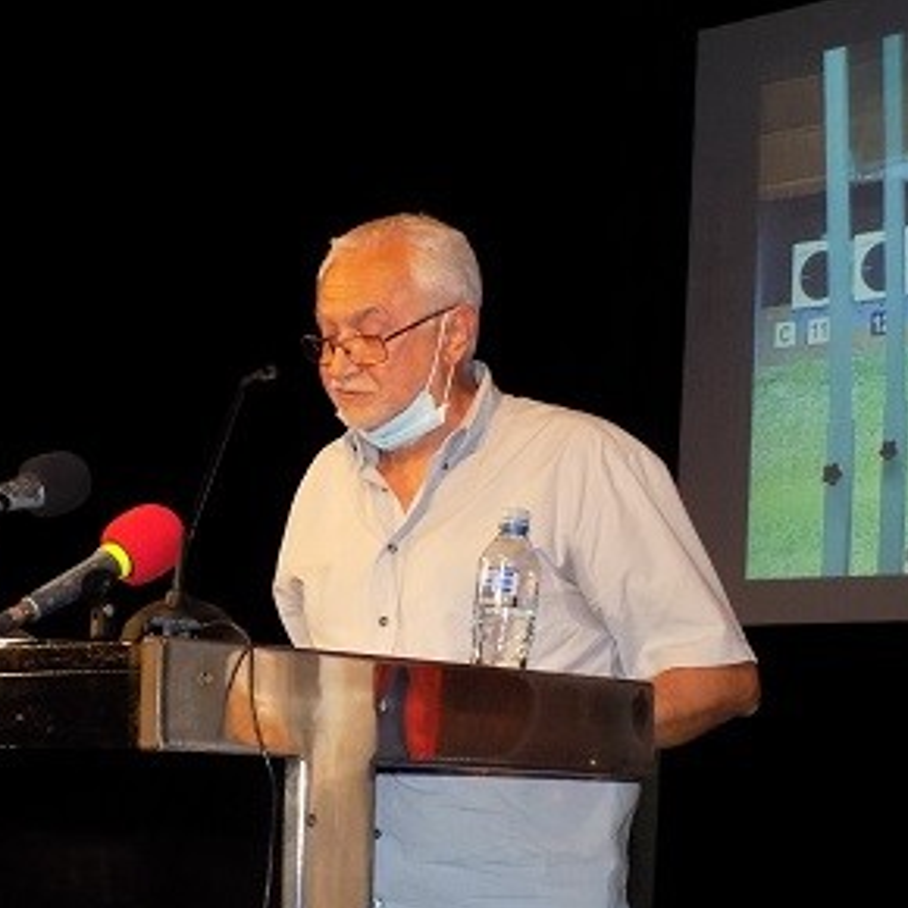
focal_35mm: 84
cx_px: 138
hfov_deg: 20.3
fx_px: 2493
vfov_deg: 20.5
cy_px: 670
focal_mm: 8.1
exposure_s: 1/30
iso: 400
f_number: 3.7
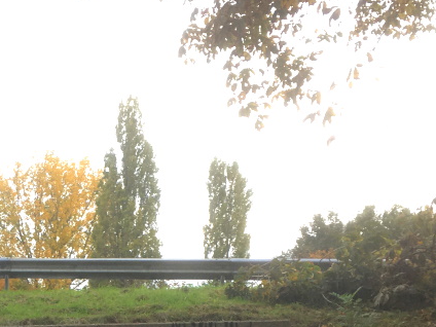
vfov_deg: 17.2
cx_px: 26
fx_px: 1033
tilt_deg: +1.9
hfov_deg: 23.1
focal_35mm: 82
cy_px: 391
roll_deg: +0.3
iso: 25
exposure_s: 1/100
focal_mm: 4.15
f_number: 2.2
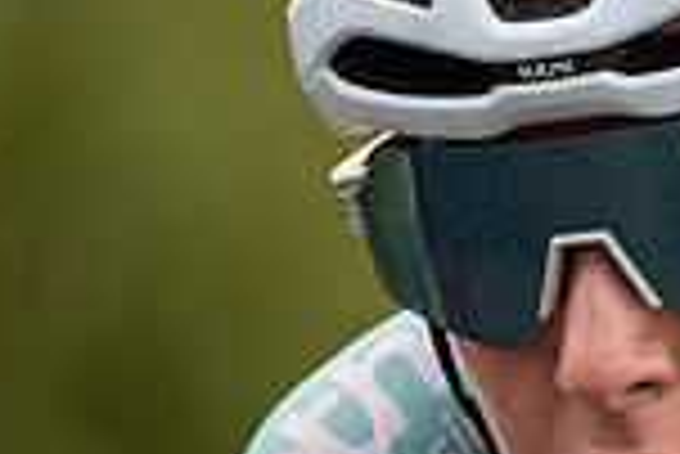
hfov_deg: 1.7
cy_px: 601
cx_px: 585
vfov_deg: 1.1
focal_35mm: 1246
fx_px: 23558
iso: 400
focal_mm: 200
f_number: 2.8
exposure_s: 1/1000
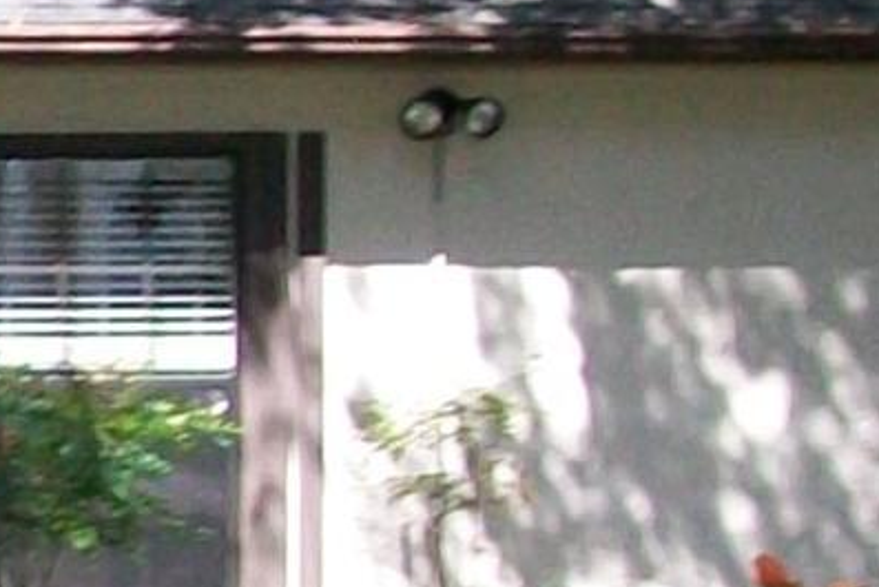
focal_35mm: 283
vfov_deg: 4.9
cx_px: -1207
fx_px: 6912
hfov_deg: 6.9
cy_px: 543
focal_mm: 6
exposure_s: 1/250
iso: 64
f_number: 2.7
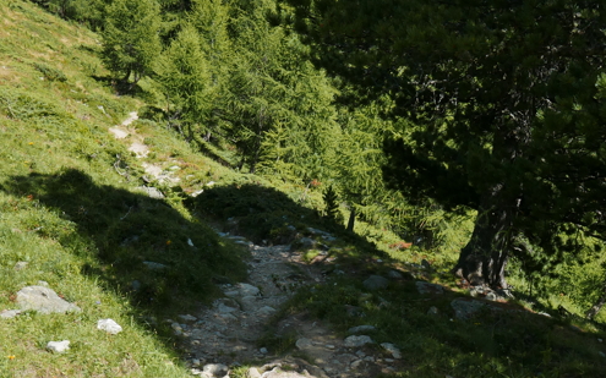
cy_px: 308
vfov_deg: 21.0
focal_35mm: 61
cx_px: 305
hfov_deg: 33.5
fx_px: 1007
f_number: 5.6
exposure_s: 1/500
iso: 200
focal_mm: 16.5
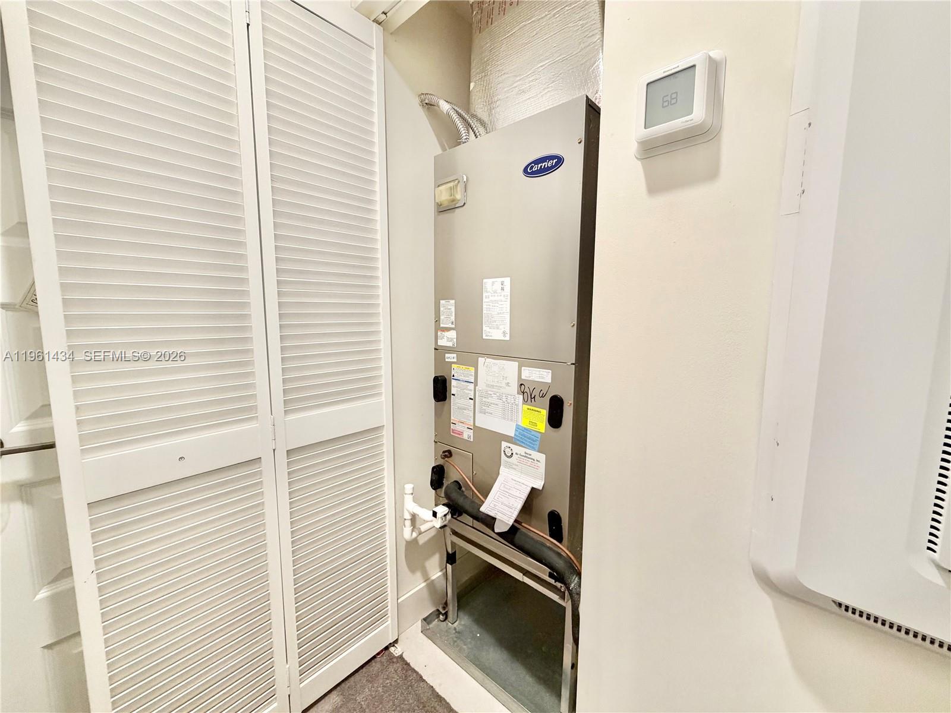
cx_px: 476
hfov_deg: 102.1
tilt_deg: -6.7
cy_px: 356
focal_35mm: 14
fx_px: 385
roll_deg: -0.1
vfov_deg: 85.7
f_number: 2.2
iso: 200
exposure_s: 1/60
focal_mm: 2.22
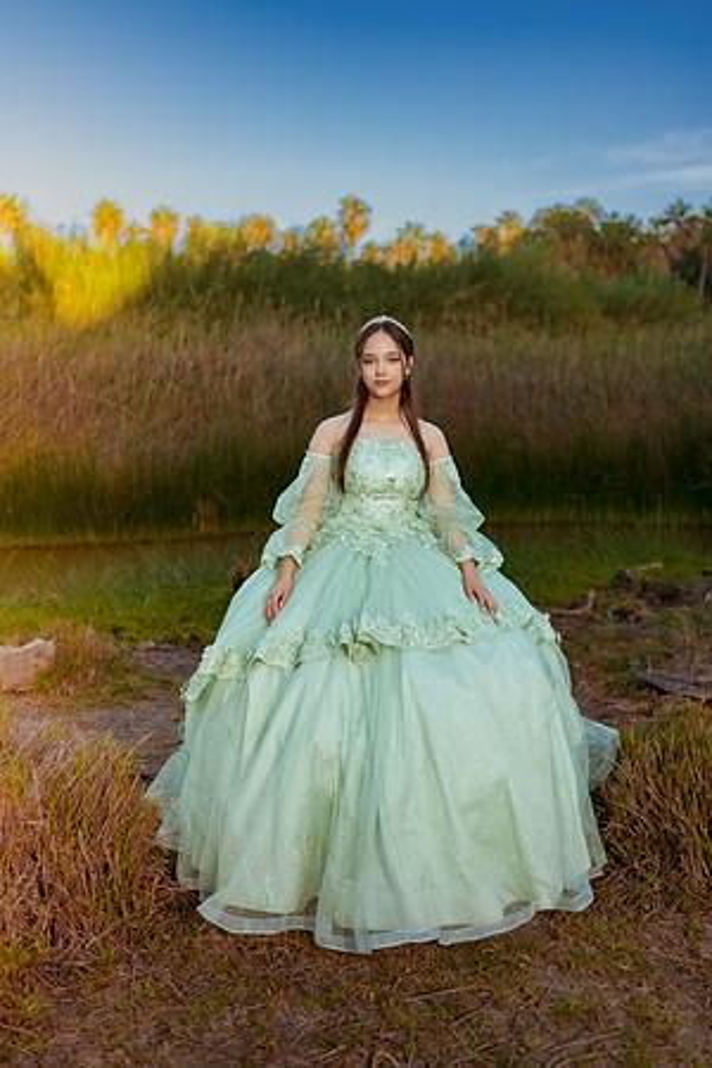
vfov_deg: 54.4
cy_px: 534
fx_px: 1038
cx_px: 356
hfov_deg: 37.9
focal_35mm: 35
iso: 50
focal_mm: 35
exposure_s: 1/800
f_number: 1.8
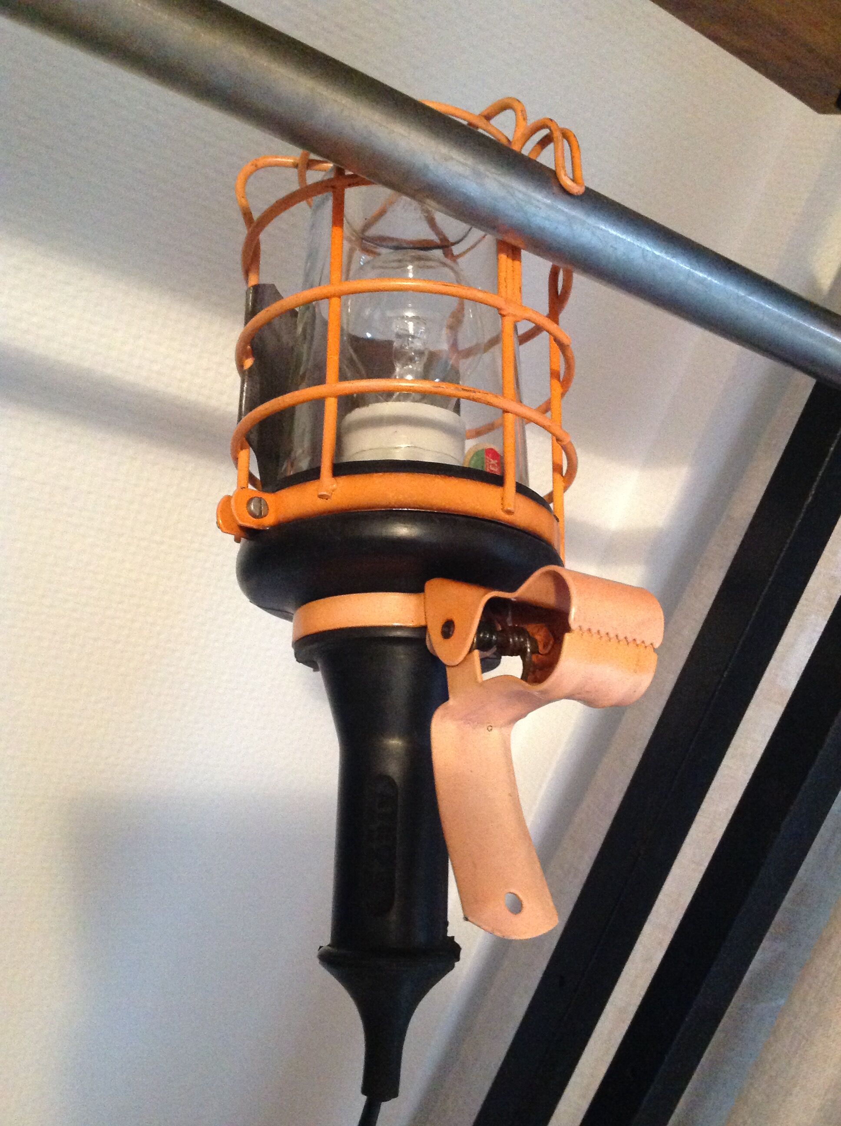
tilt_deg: -12.9
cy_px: 563
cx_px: 420
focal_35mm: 35
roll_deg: -19.9
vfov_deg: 52.7
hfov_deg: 40.6
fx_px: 1137
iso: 640
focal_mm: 4.28
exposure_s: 1/17
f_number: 2.4
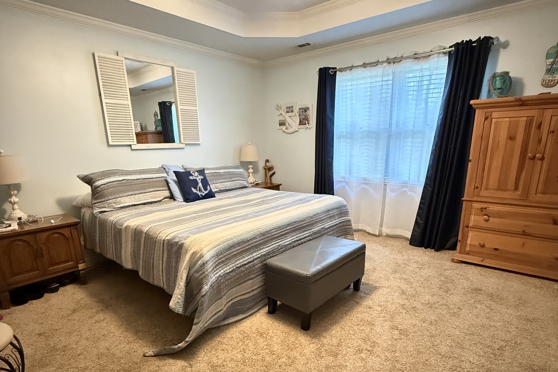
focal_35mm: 20
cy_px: 226
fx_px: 310
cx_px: 279
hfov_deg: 84.0
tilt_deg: -15.3
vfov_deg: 61.3
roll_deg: +0.5
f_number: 2.2
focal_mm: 2.22
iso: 1600
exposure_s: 1/30
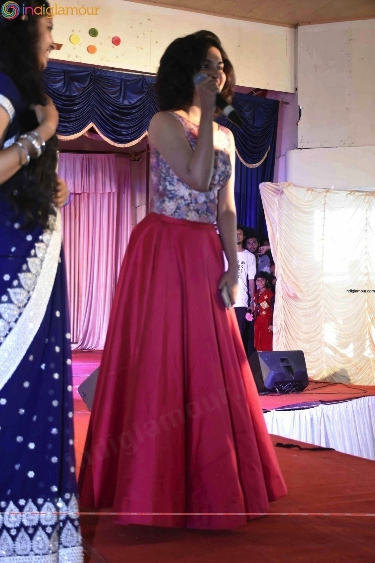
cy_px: 282
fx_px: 750
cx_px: 188
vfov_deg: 41.1
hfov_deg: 28.1
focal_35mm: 48
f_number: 4
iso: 1250
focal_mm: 32
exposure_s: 1/100
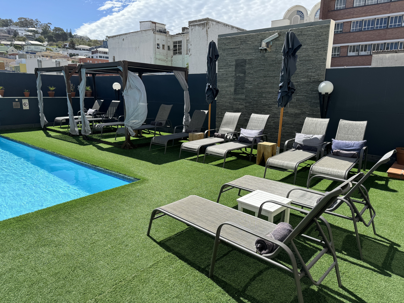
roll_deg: -0.7
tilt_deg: -12.4
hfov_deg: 71.6
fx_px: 280
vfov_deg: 56.8
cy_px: 152
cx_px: 202
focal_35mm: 24
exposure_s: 1/2833
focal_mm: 6.76
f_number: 1.78
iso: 80
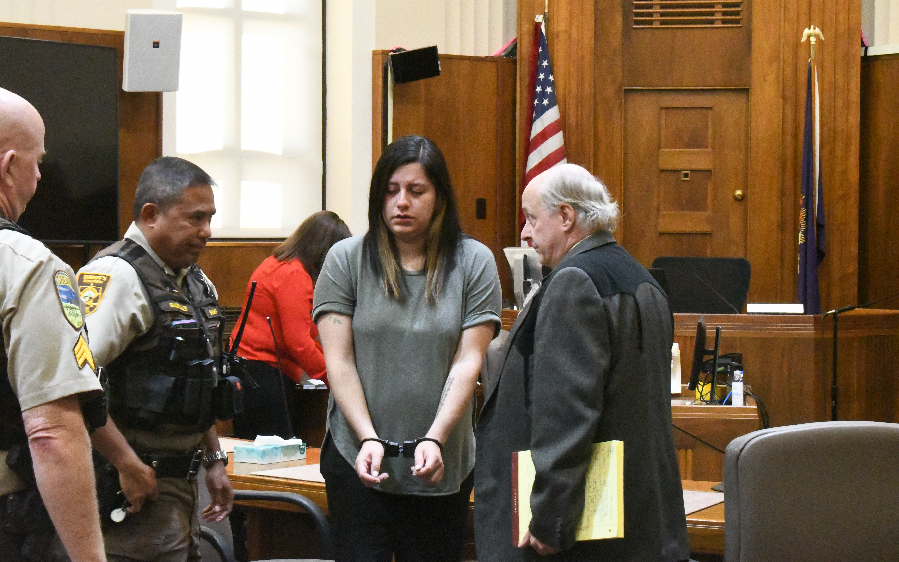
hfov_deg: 24.6
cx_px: 449
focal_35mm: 84
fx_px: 2058
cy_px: 272
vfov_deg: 15.5
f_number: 13
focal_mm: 55
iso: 32000
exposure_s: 1/100
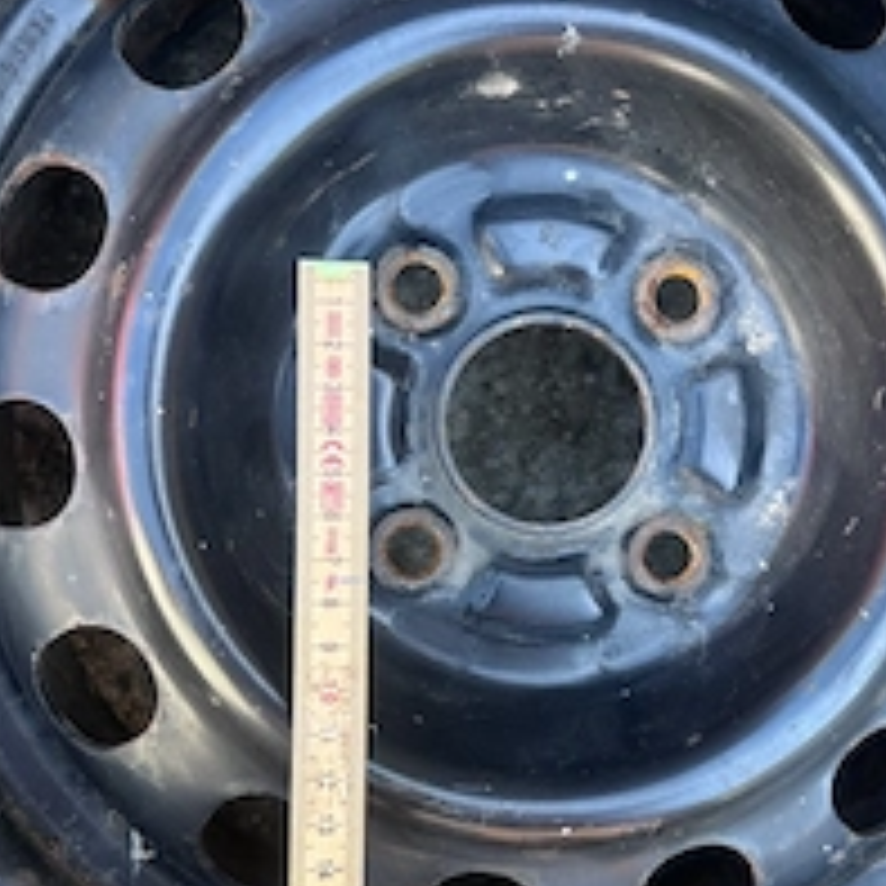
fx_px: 1245
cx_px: 567
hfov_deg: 38.9
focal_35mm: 43
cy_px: 513
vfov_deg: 39.1
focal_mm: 6.86
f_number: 1.78
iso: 80
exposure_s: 1/121
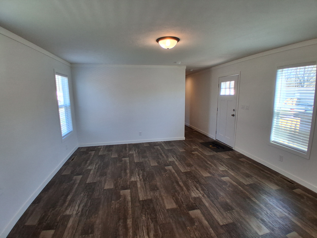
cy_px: 119
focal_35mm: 17
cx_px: 158
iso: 100
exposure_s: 1/120
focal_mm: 1.4
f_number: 2.2
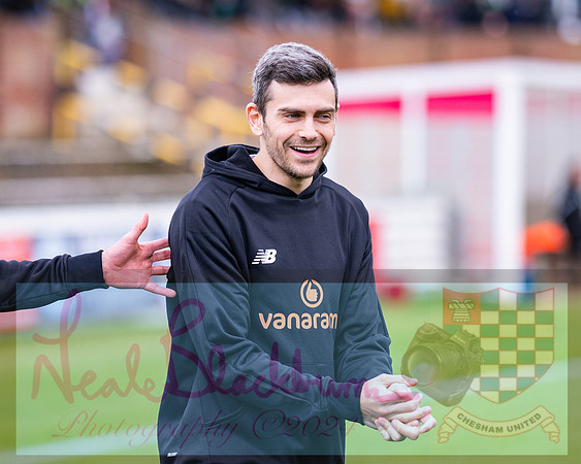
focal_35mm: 278
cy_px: 255
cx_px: 303
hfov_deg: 7.0
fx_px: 4771
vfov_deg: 5.6
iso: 500
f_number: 2
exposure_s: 1/2000
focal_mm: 135
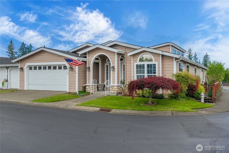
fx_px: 153
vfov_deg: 53.2
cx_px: 114
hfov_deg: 73.7
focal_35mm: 24
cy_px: 76
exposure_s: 1/100
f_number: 11
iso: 80
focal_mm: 24
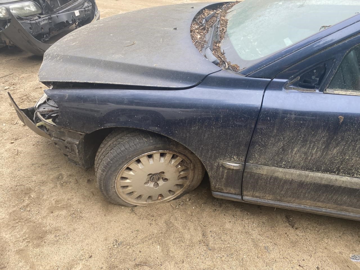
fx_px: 270
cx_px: 180
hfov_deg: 67.3
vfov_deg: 53.1
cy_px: 135
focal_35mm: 26
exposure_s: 1/164
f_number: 1.8
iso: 32
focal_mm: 4.25
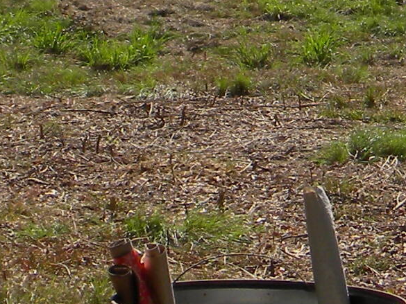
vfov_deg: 6.1
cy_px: -242
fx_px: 2827
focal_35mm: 241
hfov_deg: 8.2
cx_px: 337
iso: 80
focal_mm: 8.6
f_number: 3.9
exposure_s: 1/794
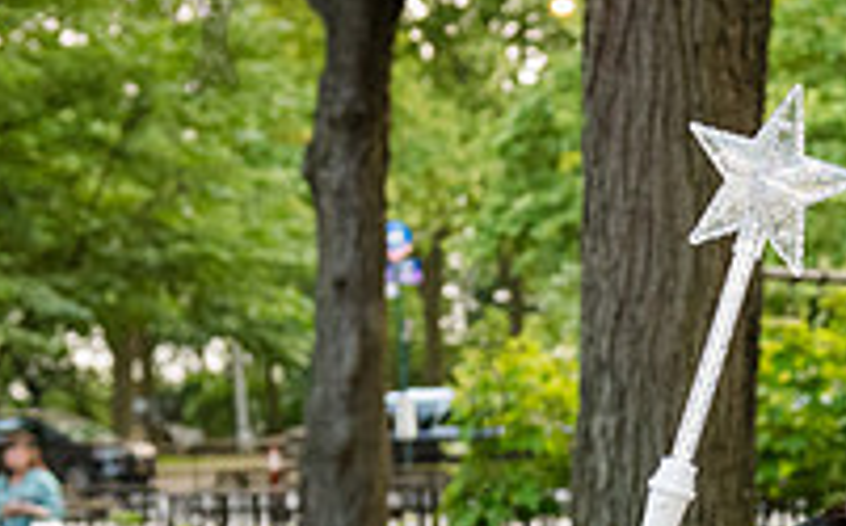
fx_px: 2671
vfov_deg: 11.0
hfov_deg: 17.2
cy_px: 629
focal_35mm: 116
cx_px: 1027
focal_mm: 38
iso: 3200
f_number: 3.5
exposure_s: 1/125
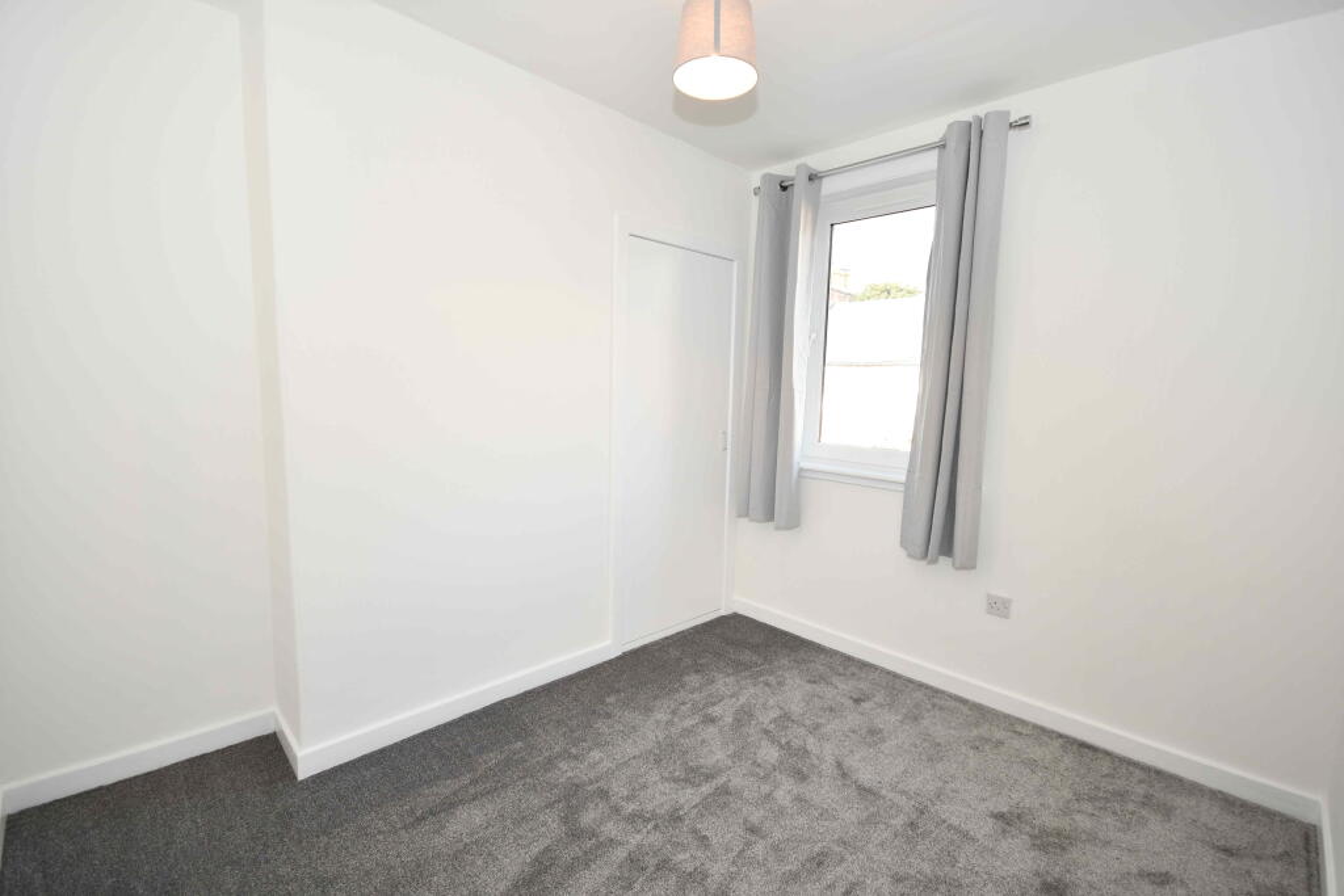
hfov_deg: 100.4
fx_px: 560
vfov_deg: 77.3
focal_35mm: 15
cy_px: 448
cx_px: 672
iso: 200
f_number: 4.5
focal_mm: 10
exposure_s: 1/80
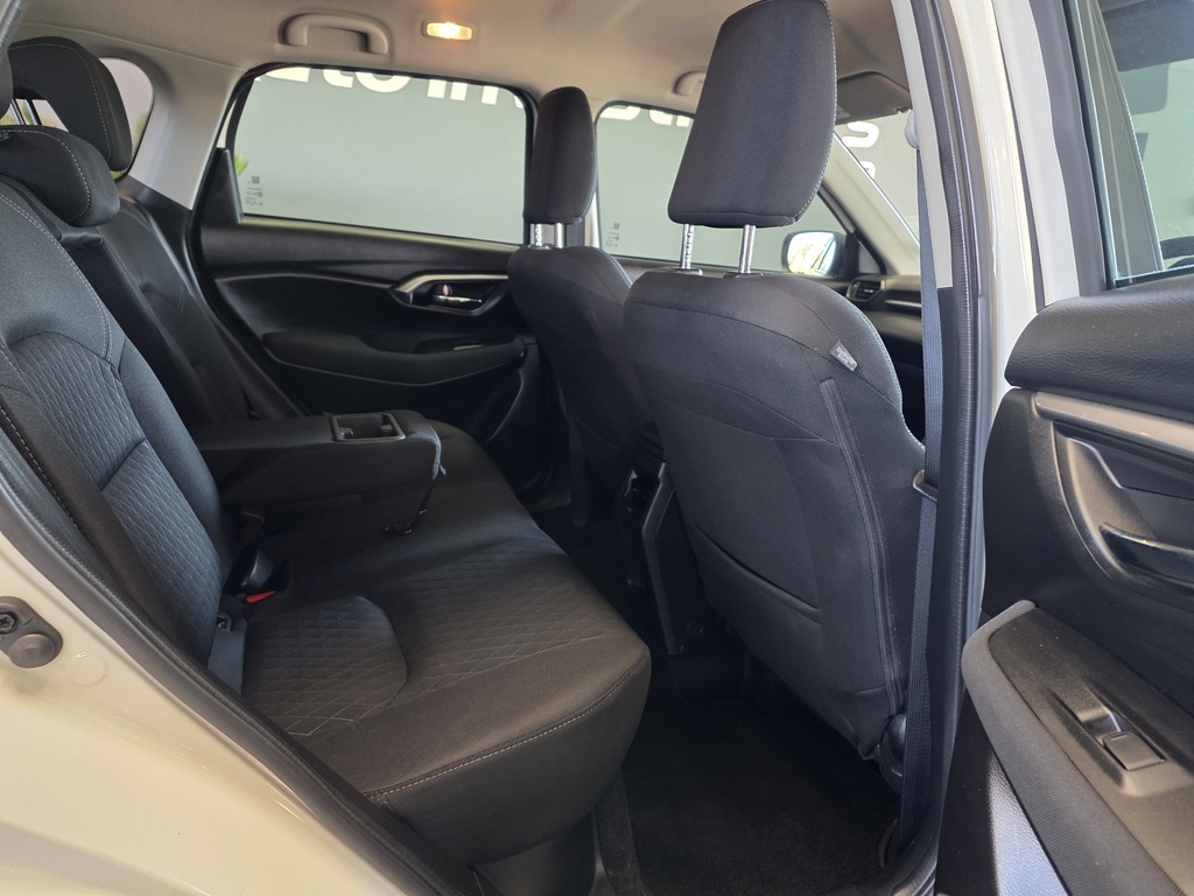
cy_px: 448
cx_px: 597
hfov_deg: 73.9
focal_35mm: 23
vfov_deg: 58.9
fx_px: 793
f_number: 1.7
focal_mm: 6.25
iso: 500
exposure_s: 1/100
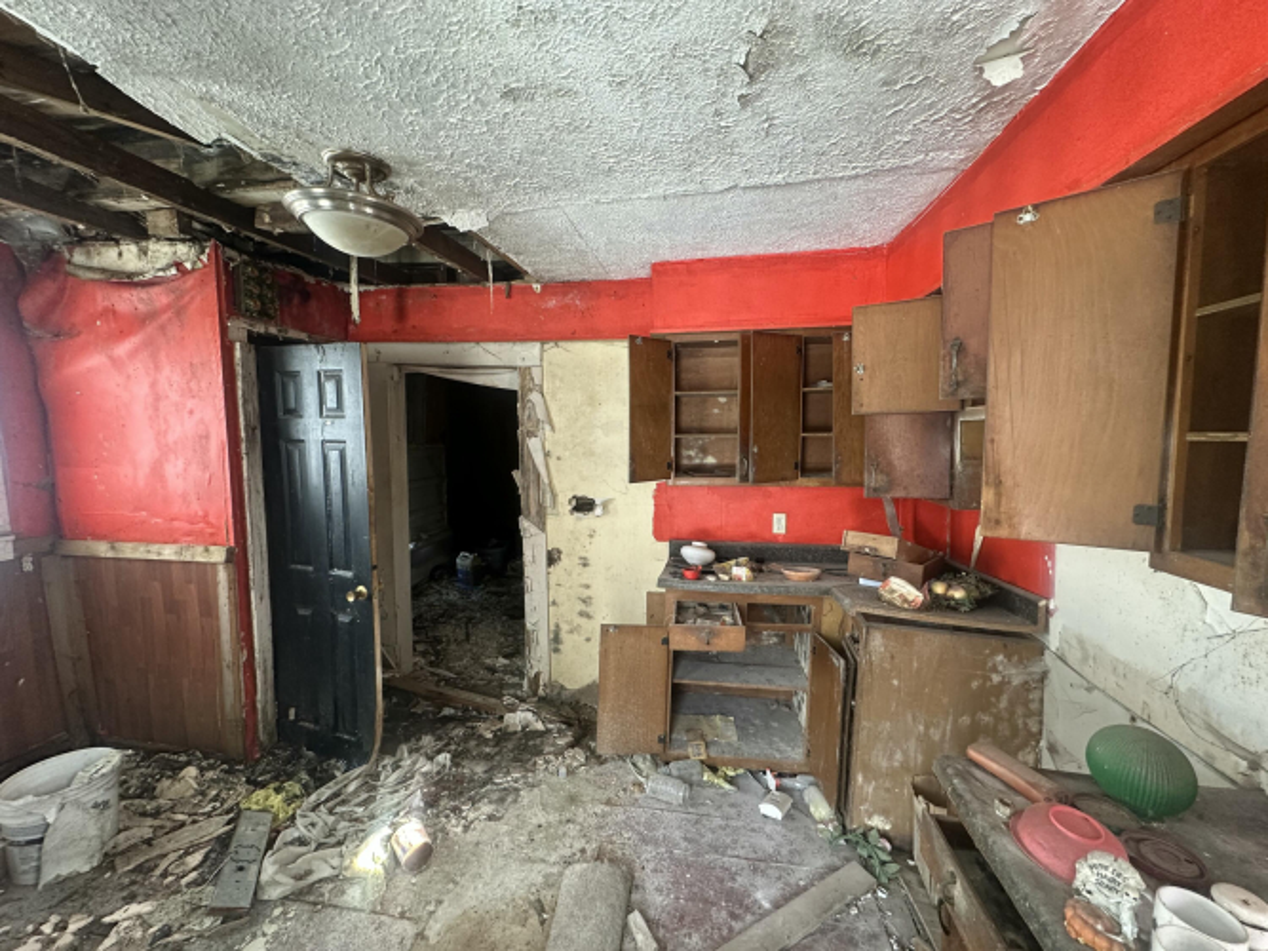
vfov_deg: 85.7
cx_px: 634
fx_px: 513
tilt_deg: -4.4
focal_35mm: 14
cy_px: 476
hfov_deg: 102.1
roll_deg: +0.5
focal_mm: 2.22
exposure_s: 1/99
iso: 250
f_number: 2.2
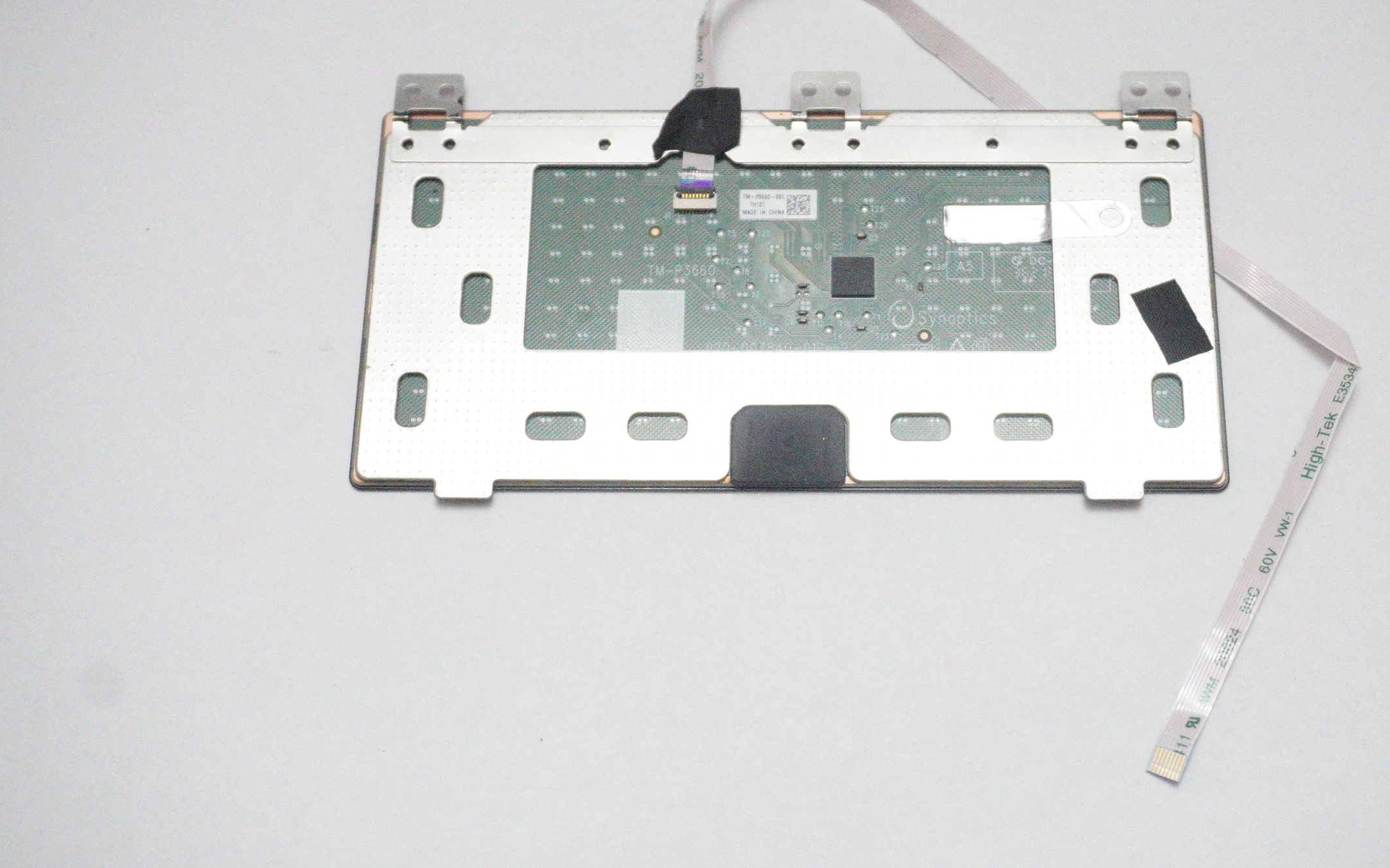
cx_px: 803
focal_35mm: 57
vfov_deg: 22.7
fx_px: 2159
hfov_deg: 35.6
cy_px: 376
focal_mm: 32
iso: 16000
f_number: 5.6
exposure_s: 1/200
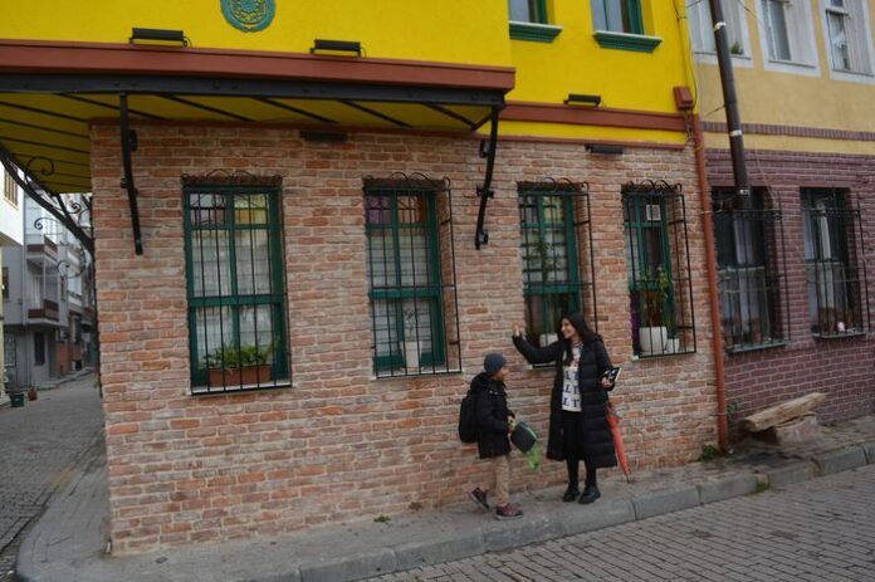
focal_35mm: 27
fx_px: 656
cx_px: 438
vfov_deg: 47.9
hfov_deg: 67.4
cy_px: 291
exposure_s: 1/320
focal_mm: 18
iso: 200
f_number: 6.3
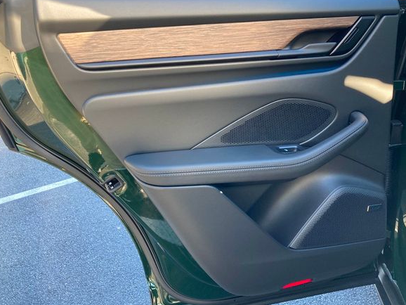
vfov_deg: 45.5
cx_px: 216
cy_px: 148
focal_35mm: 31
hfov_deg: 58.3
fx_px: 364
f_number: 1.8
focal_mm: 3.99
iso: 80
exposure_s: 1/106
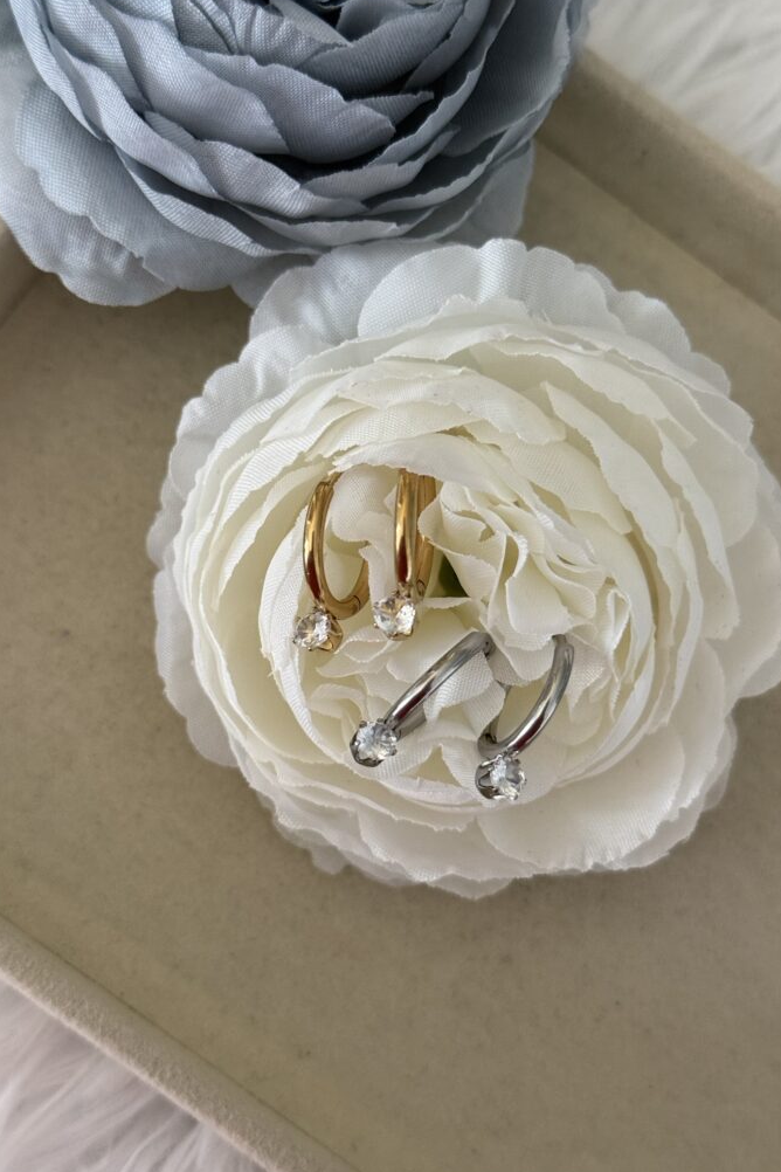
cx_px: 387
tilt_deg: -78.4
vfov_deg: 38.9
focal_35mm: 51
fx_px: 1659
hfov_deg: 26.5
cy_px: 586
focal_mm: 6.76
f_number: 1.78
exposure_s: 1/60
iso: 200
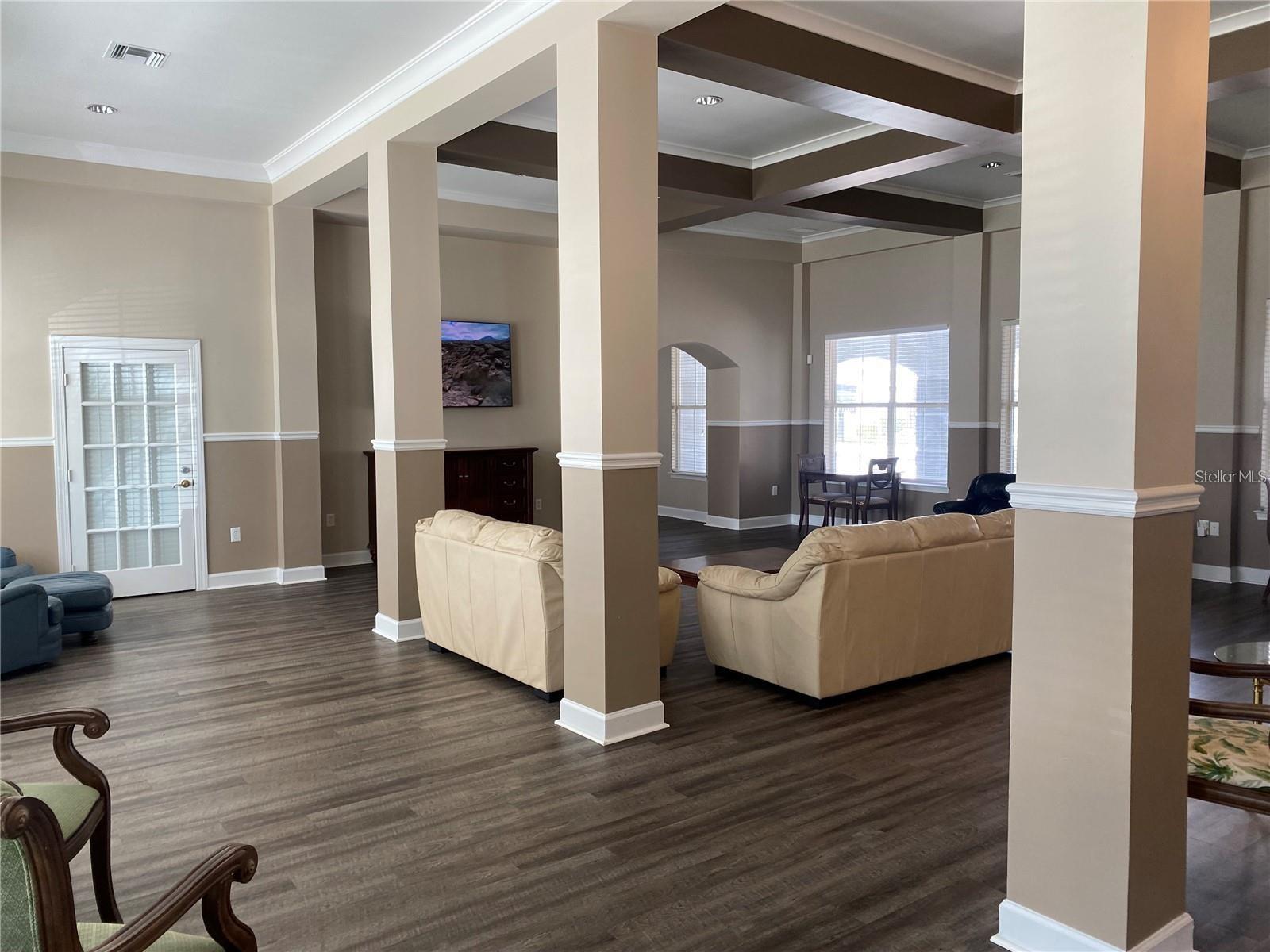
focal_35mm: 26
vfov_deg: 53.1
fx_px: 954
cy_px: 476
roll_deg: +1.2
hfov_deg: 67.3
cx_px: 635
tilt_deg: -6.1
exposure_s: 1/120
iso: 80
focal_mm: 4.25
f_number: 1.8
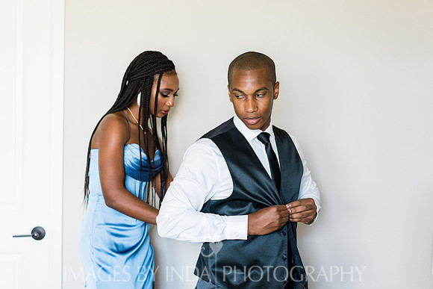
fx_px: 662
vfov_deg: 24.6
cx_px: 216
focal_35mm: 55
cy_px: 144
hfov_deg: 36.2
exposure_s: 1/125
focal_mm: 55
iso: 800
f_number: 2.8
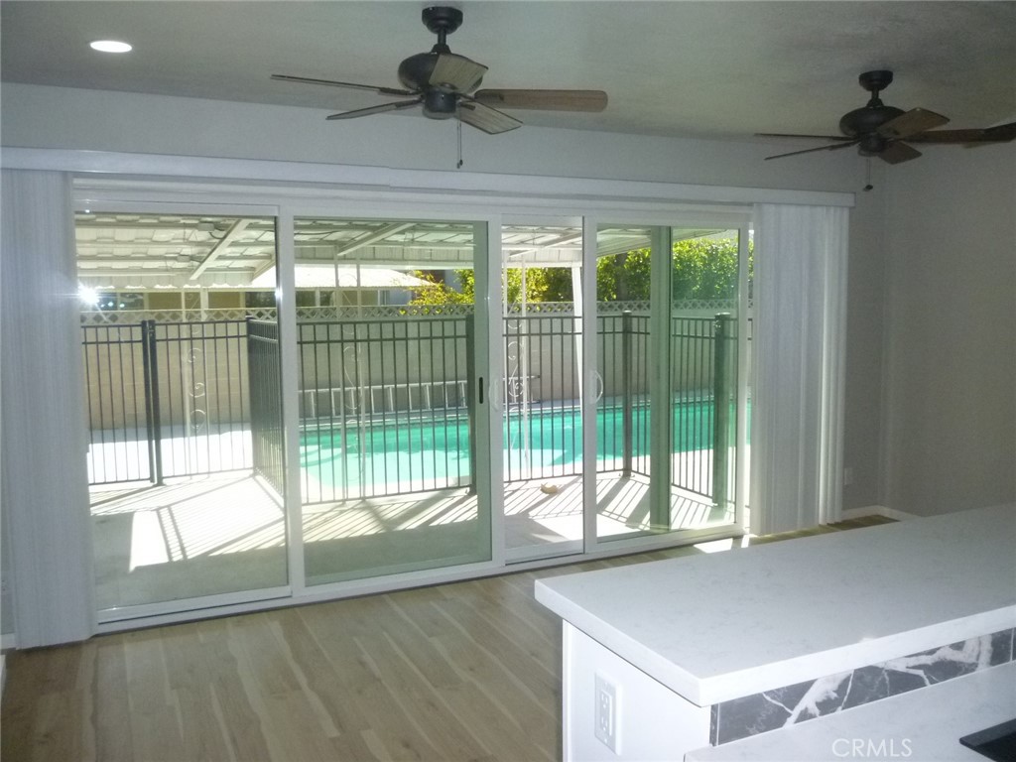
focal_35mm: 29
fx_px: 851
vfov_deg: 48.2
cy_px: 381
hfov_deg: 61.7
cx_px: 508
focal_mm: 5.2
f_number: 3.5
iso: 400
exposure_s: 1/500
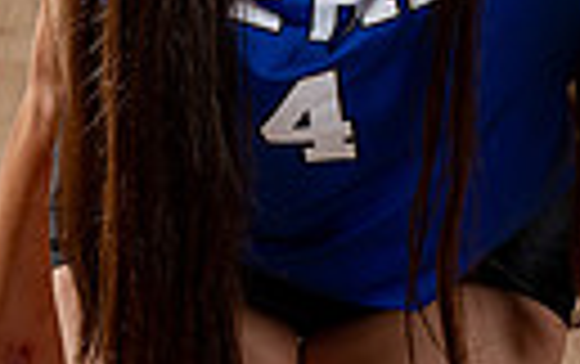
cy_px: -521
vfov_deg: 6.7
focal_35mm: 185
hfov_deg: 11.3
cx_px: 279
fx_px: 2928
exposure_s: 1/250
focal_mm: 52
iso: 100
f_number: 8
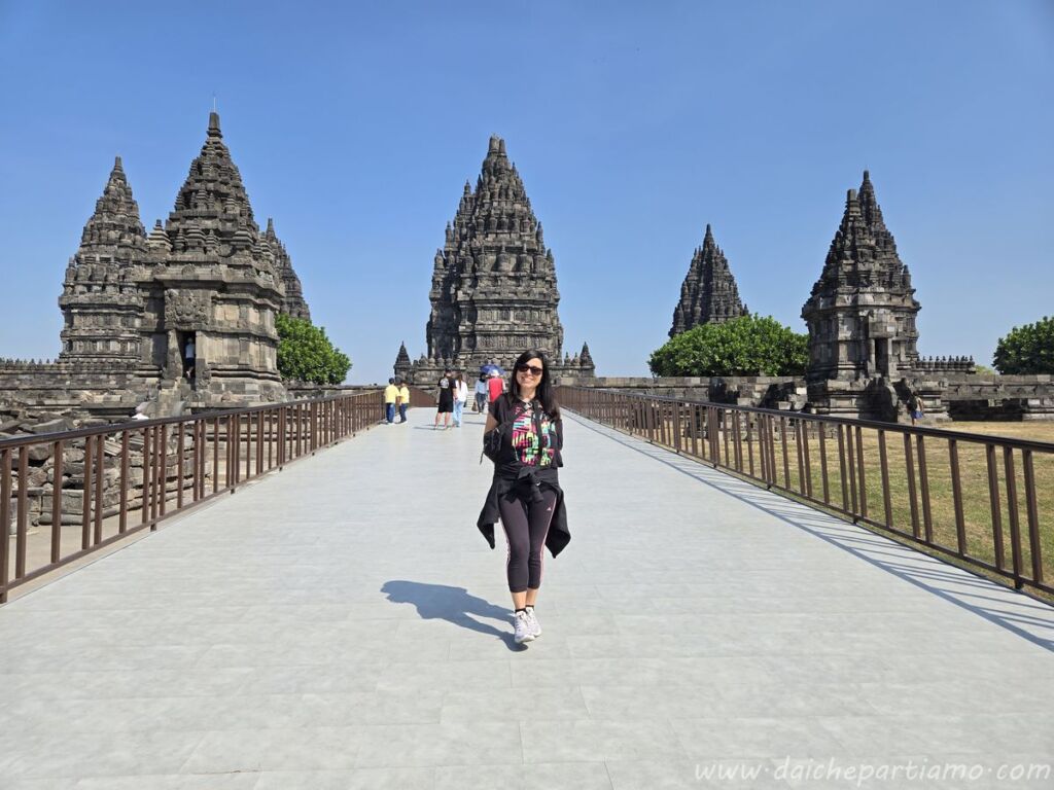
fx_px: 700
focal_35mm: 23
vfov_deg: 58.9
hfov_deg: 73.9
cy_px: 395
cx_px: 527
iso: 25
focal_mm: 5.4
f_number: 1.8
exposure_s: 1/1915
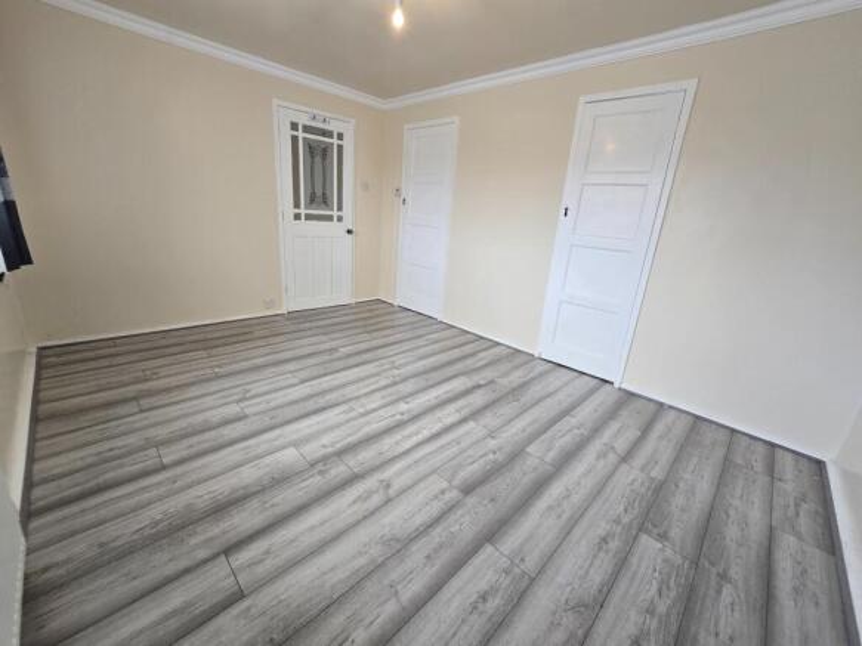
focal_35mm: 13
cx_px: 431
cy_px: 323
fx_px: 324
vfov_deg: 89.9
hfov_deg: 106.2
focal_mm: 2.2
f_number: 2.2
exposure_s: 1/50
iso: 64
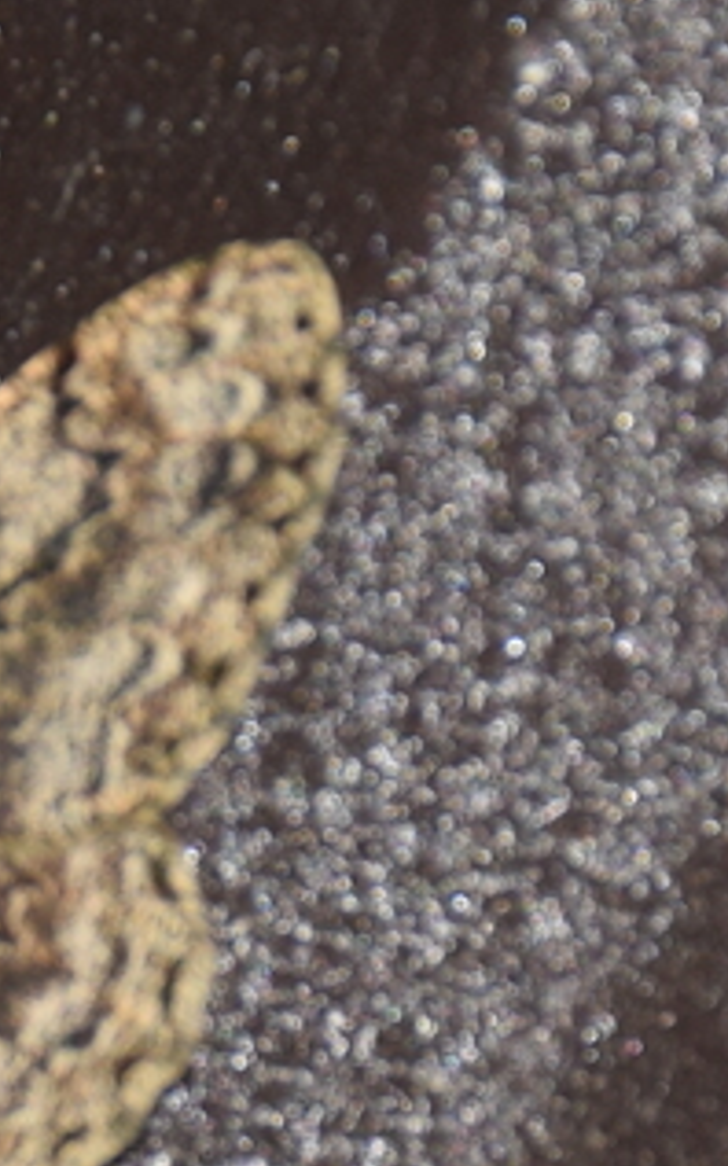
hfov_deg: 2.0
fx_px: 20612
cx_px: -300
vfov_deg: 3.2
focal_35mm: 649
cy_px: 901
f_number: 7.1
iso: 320
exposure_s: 1/60
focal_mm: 140
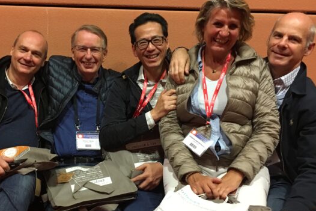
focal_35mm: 44
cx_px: 111
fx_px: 386
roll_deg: -1.4
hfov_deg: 44.0
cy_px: 118
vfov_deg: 30.5
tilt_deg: -16.6
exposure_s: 1/25
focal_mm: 4.15
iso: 200
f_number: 2.2
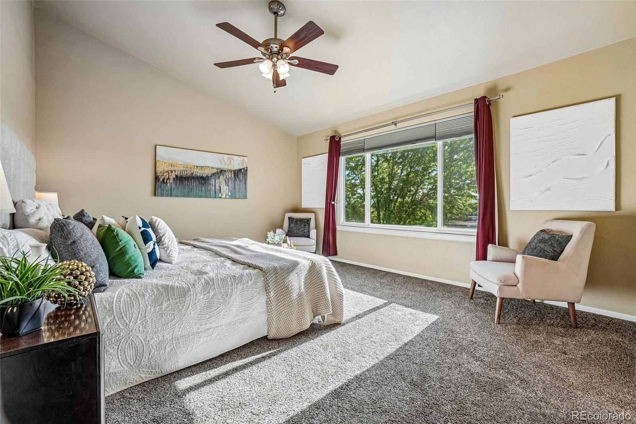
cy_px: 212
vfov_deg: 77.3
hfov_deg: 100.4
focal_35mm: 15
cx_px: 318
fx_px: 265
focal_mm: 10
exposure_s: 1/100
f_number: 8
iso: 400
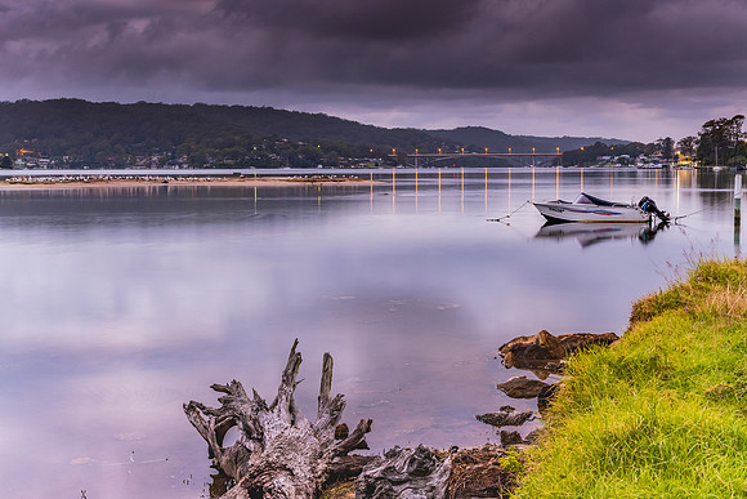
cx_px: 374
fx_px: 1211
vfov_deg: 23.2
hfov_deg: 34.3
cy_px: 250
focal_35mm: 58
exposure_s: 3
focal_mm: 38
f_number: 8
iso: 400
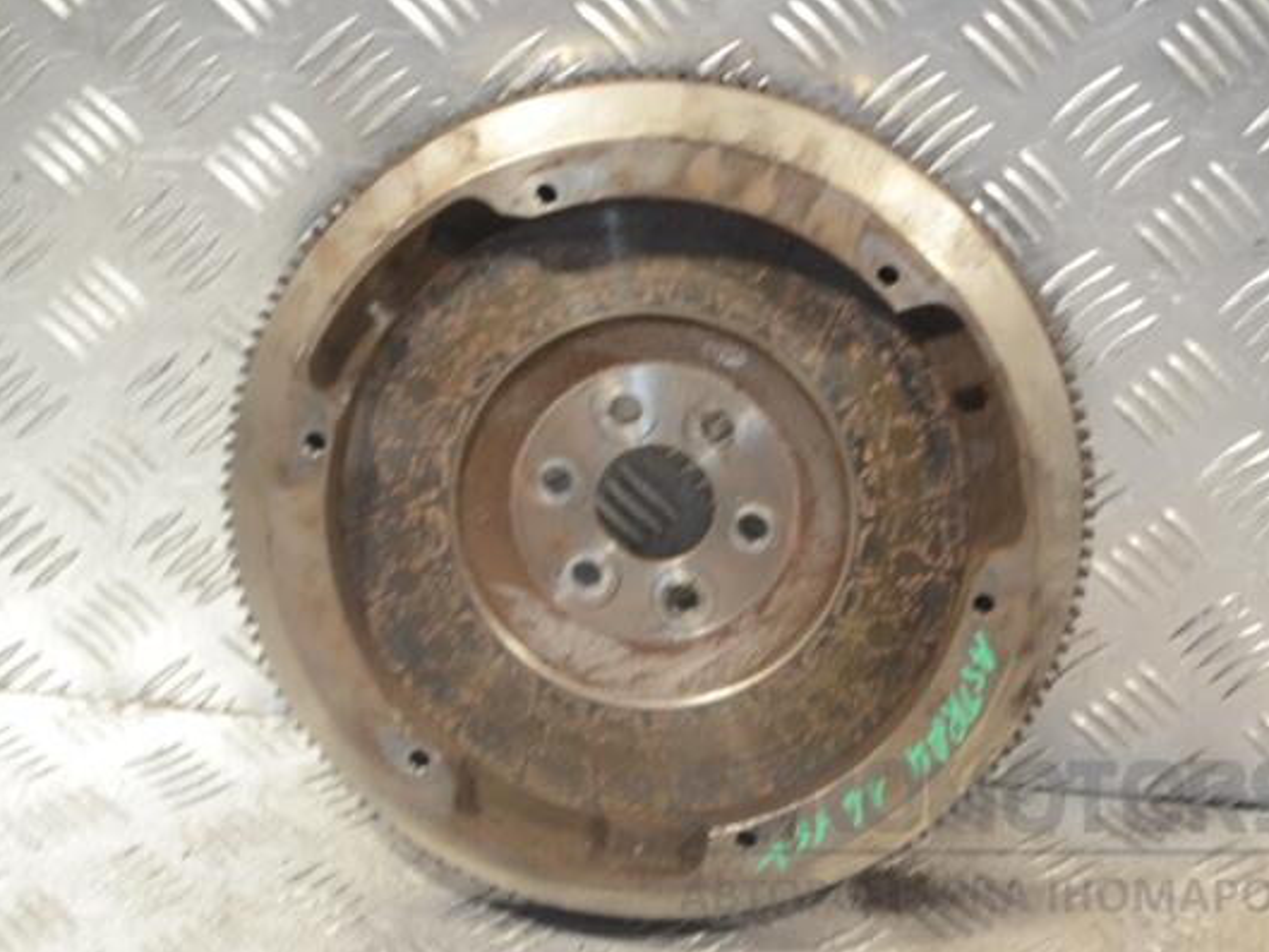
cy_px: 477
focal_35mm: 85
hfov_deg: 23.0
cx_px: 633
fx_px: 3117
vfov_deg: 17.4
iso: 500
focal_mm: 52
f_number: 5.6
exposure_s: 1/30
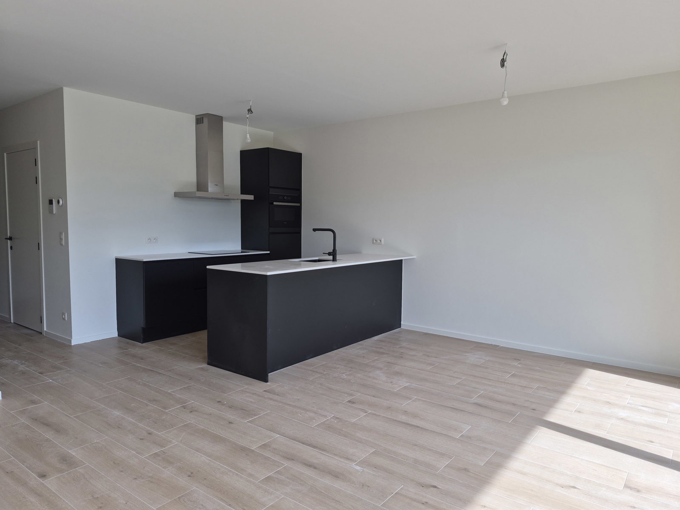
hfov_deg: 73.9
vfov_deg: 58.9
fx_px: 452
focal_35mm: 23
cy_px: 255
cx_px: 340
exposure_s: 1/616
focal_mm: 5.4
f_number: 1.8
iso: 80
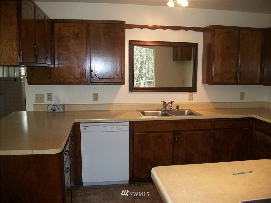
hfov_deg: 56.8
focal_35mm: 32
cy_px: 102
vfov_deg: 44.2
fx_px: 251
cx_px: 136
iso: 80
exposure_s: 1/30
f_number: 2.9
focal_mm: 5.7
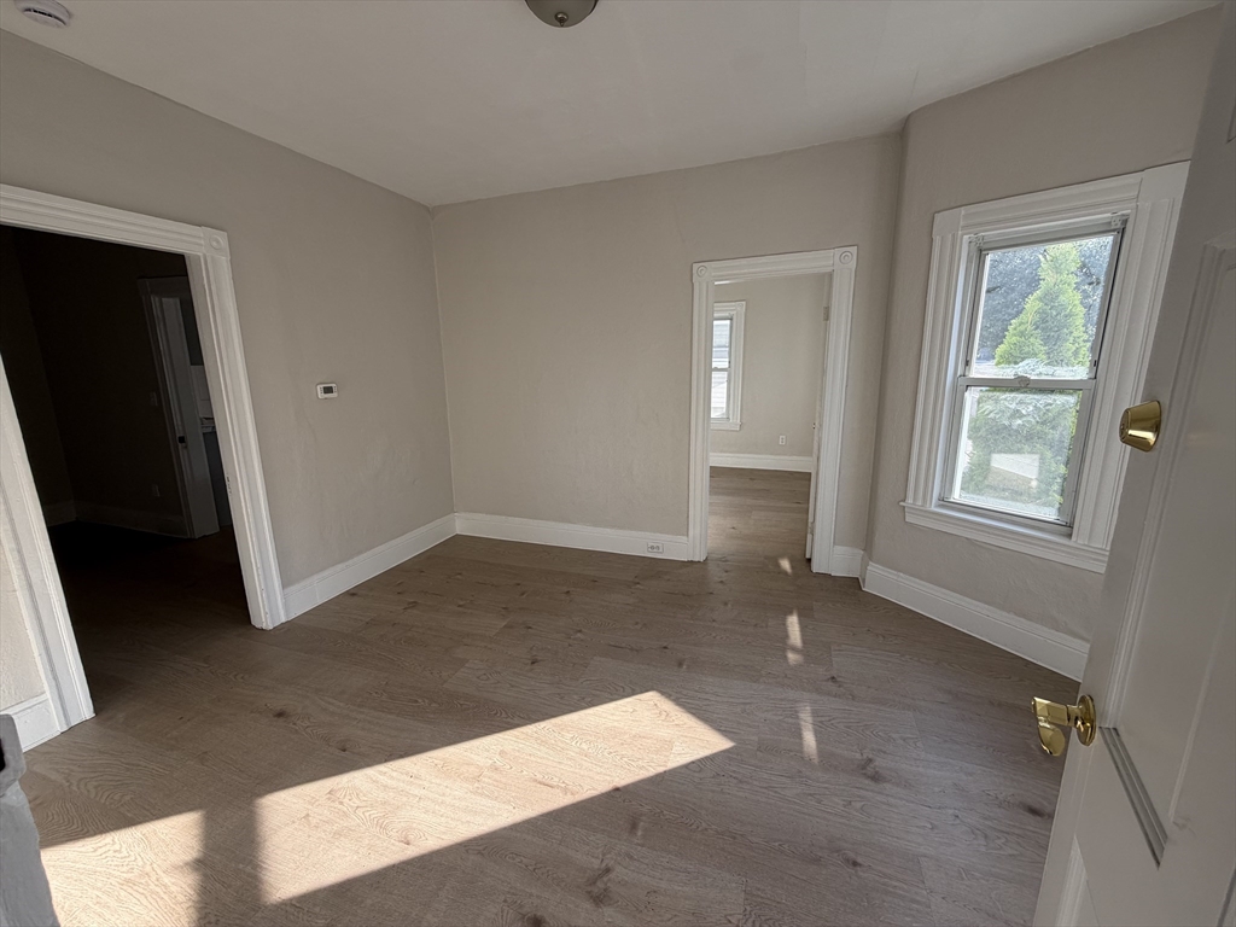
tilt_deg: -11.1
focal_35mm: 14
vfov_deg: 85.7
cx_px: 618
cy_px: 464
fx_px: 500
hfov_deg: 102.1
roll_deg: +1.2
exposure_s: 1/155
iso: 40
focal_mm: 2.22
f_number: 2.2
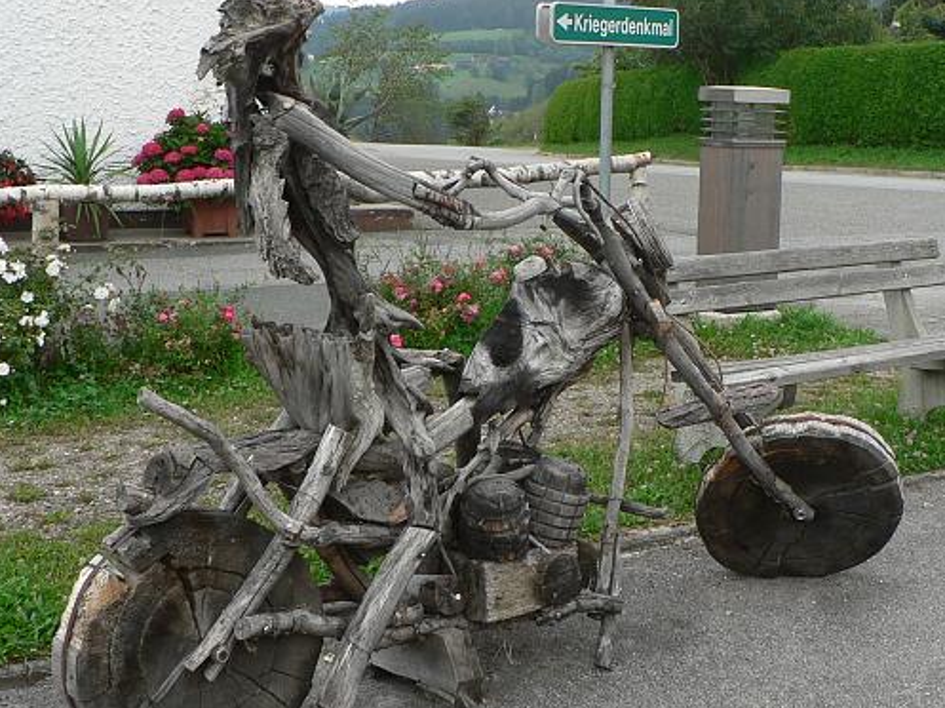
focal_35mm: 58
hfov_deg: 33.2
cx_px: 502
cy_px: 352
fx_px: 1582
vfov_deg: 25.2
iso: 80
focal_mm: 6
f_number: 4
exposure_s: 1/100
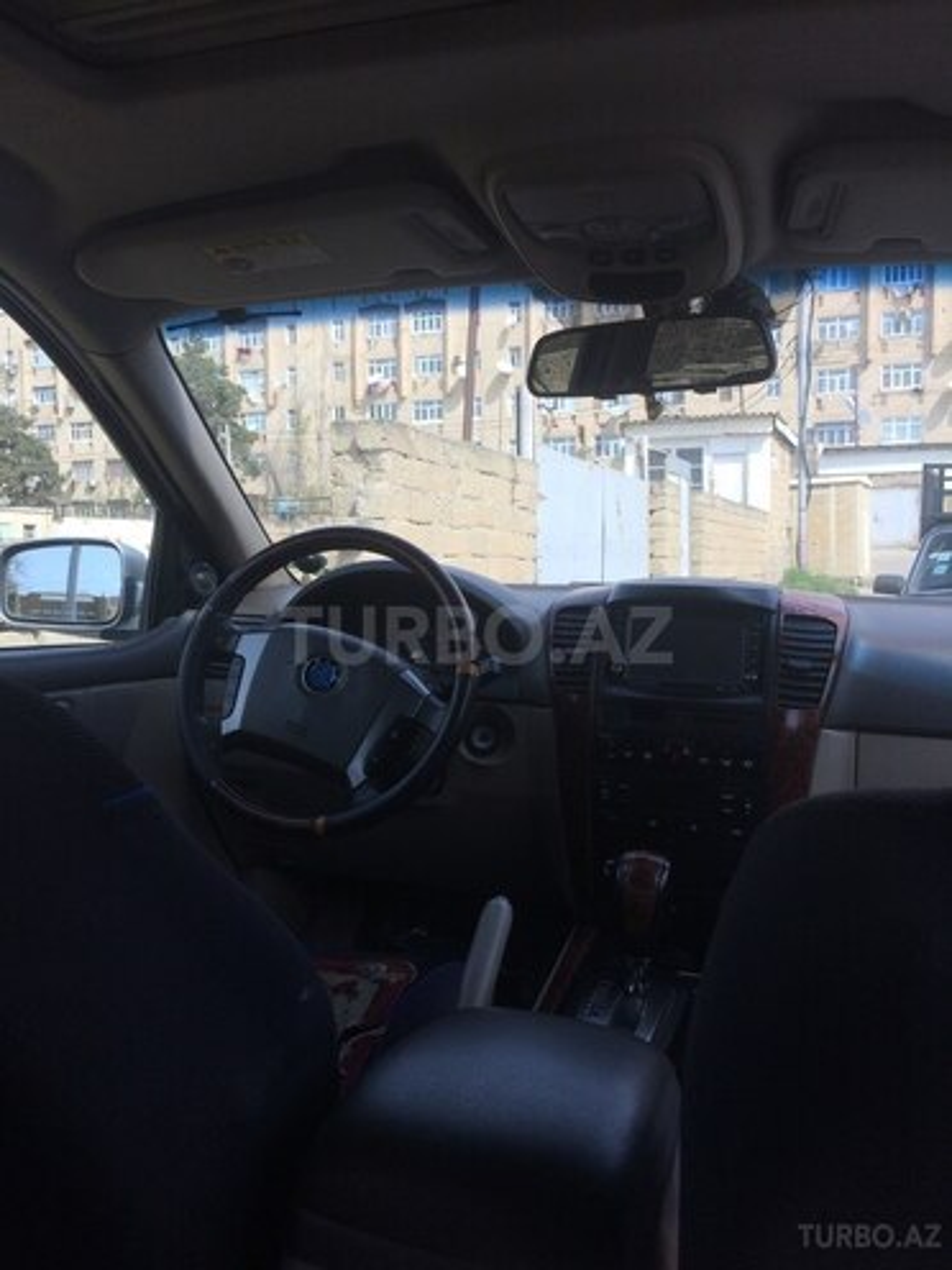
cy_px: 635
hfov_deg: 48.2
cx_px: 476
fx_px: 1063
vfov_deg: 61.7
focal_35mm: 29
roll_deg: +1.7
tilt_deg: -4.5
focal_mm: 4.15
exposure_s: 1/954
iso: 32
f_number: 2.2
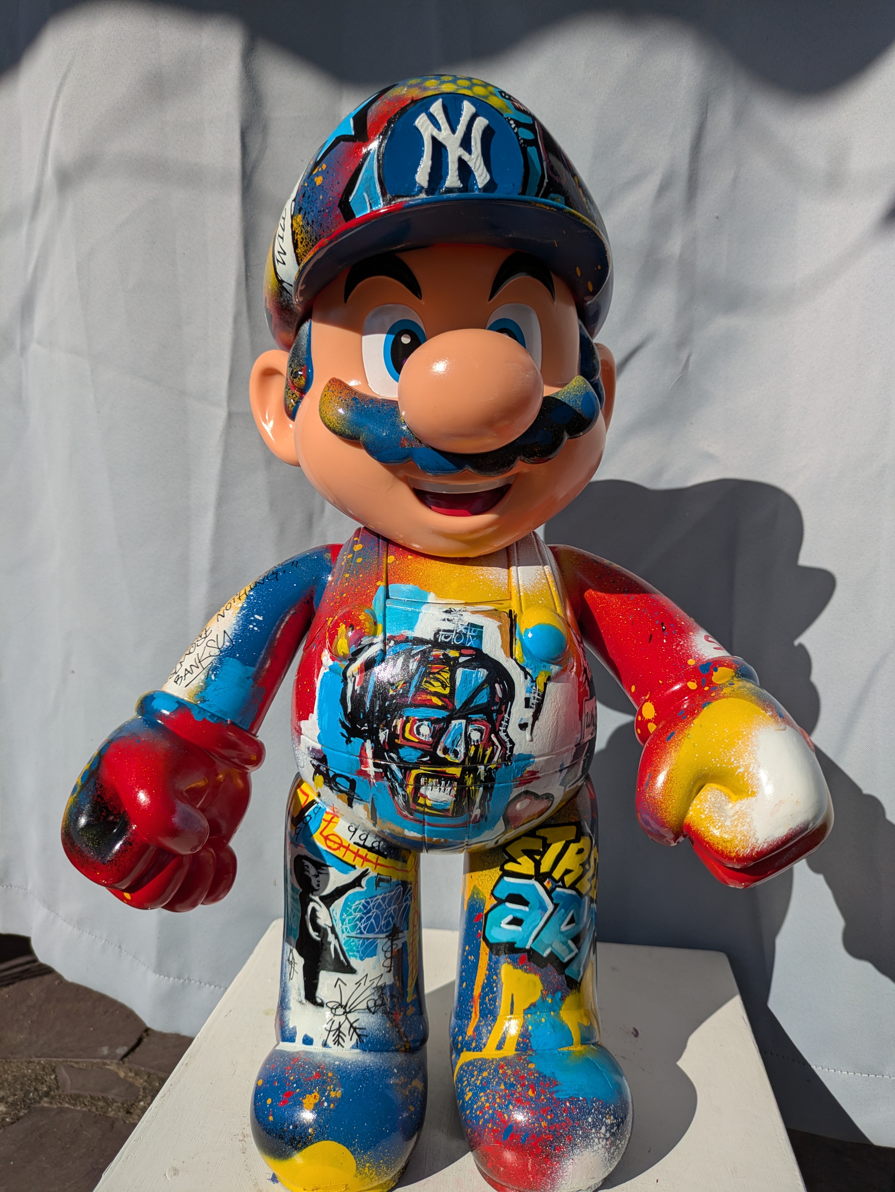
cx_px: 448
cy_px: 596
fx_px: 861
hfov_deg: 54.9
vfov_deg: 69.4
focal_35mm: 25
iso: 42
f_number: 1.89
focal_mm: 5.43
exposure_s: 1/5076
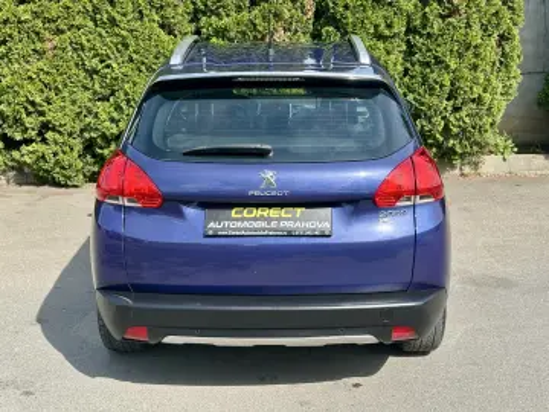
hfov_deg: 39.7
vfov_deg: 30.3
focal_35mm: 48
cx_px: 274
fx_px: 761
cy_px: 206
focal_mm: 6.86
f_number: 1.78
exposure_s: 1/1497
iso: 64
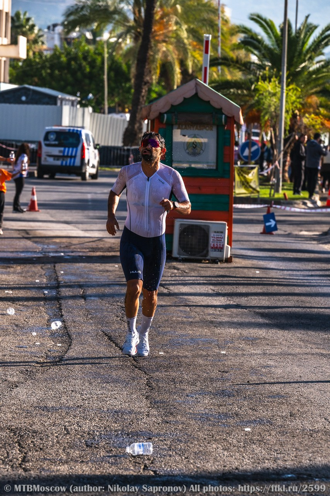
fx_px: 2475
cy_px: 248
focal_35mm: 180
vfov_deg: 11.4
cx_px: 165
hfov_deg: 7.6
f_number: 8
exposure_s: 1/1000
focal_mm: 180
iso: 320
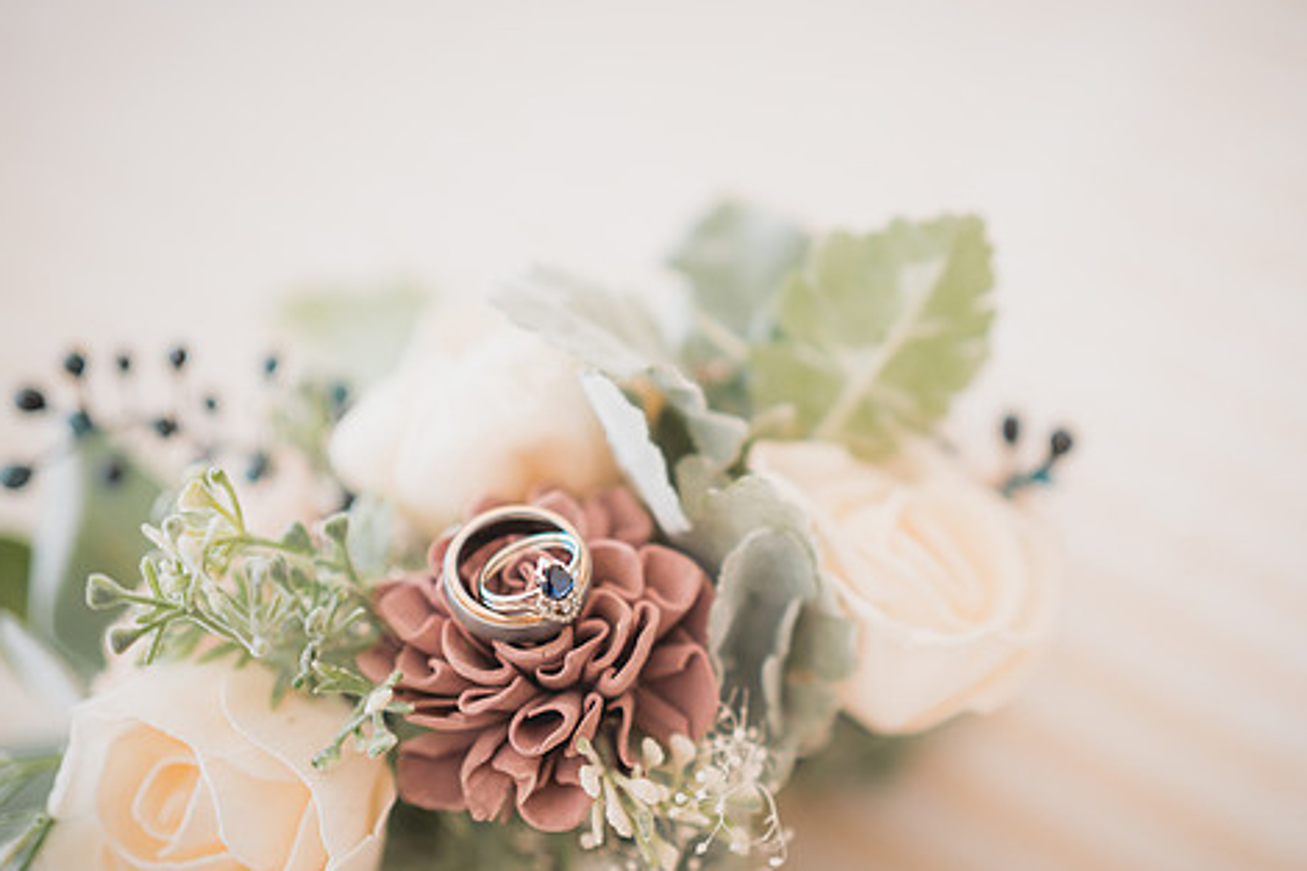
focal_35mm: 63
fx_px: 2286
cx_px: 723
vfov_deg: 21.6
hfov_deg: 31.9
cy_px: 458
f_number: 1.4
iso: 400
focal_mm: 50
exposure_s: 1/400
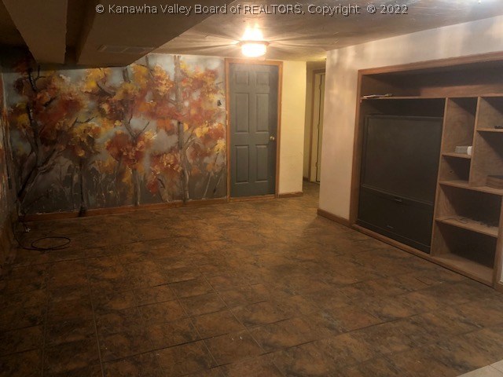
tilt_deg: -12.4
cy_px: 188
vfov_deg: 49.7
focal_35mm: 28
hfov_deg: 63.4
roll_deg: +0.8
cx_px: 252
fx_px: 407
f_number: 1.8
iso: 400
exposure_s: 1/40
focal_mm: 3.99
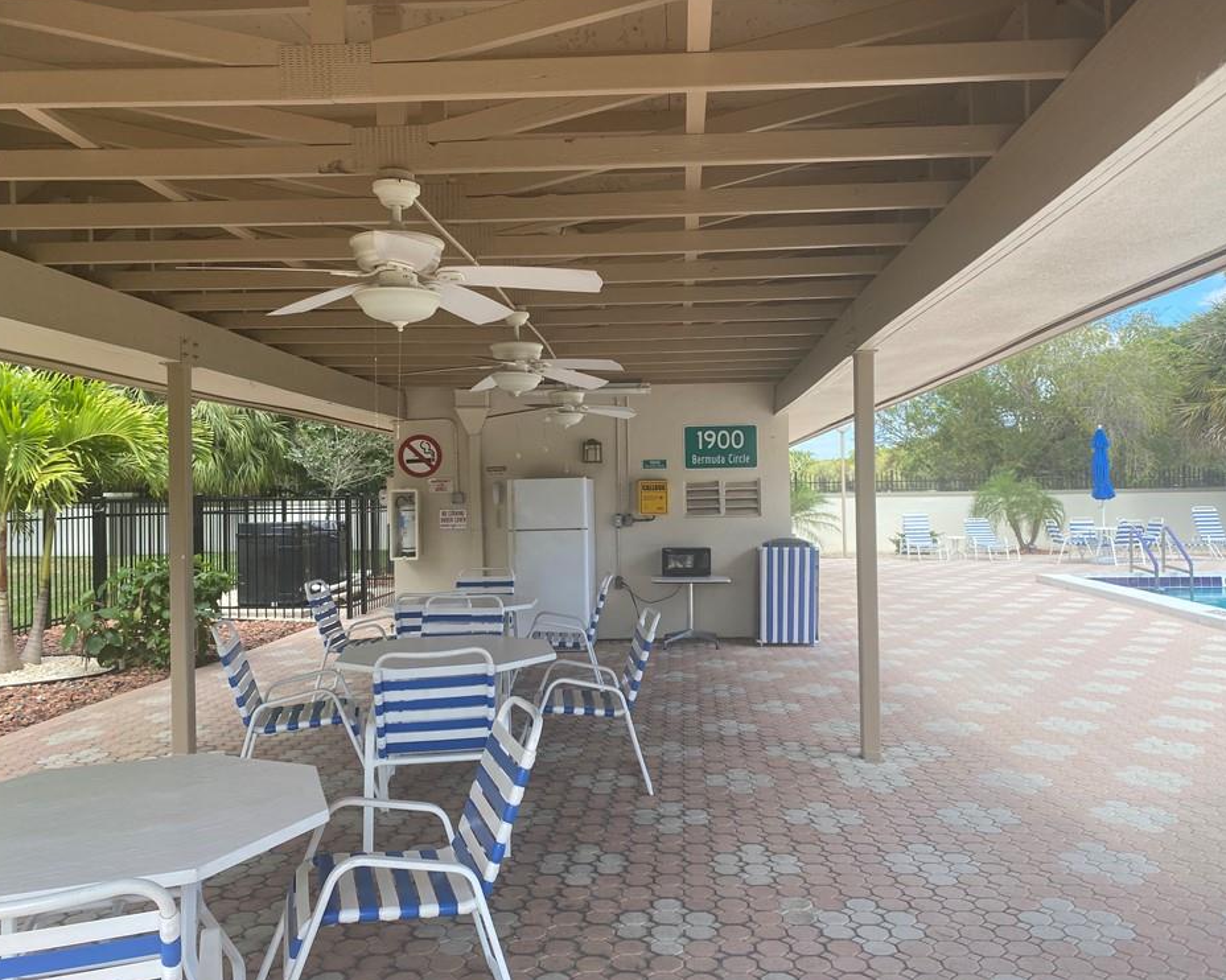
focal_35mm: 28
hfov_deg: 62.1
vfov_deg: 51.5
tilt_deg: -0.3
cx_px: 662
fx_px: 1016
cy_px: 491
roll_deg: +0.2
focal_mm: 4.25
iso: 32
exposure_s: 1/839
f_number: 1.8
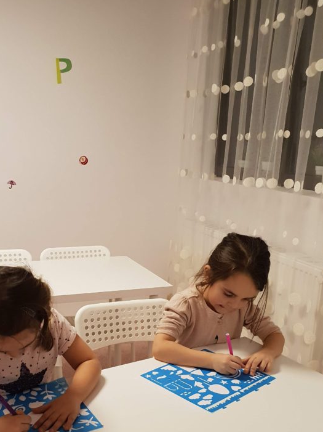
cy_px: 290
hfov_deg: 37.5
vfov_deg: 48.1
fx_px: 473
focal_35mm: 38
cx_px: 125
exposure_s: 1/100
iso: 320
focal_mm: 4.3
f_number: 2.4
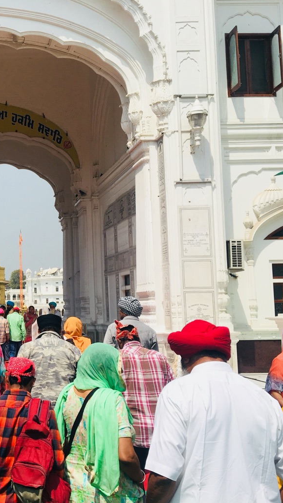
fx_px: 574
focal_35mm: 43
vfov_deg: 47.4
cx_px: -30
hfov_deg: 25.6
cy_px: 255
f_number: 2.2
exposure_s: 1/1923
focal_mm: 4.15
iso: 25
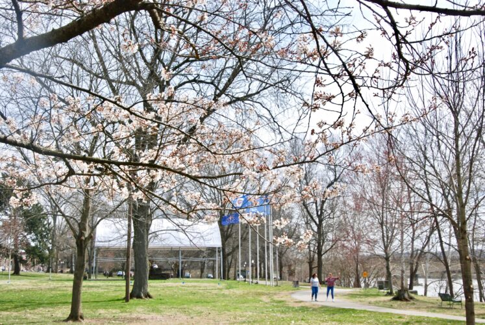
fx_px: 769
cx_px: 242
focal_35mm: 57
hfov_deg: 35.0
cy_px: 162
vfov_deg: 23.8
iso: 800
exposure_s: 1/800
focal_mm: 38
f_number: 14
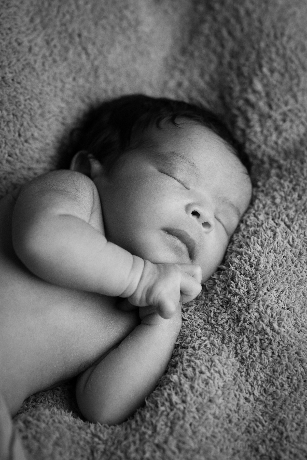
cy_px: 230
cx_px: 154
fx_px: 1087
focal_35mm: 85
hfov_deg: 16.1
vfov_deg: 23.9
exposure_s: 1/200
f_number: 3.2
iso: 500
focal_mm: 85
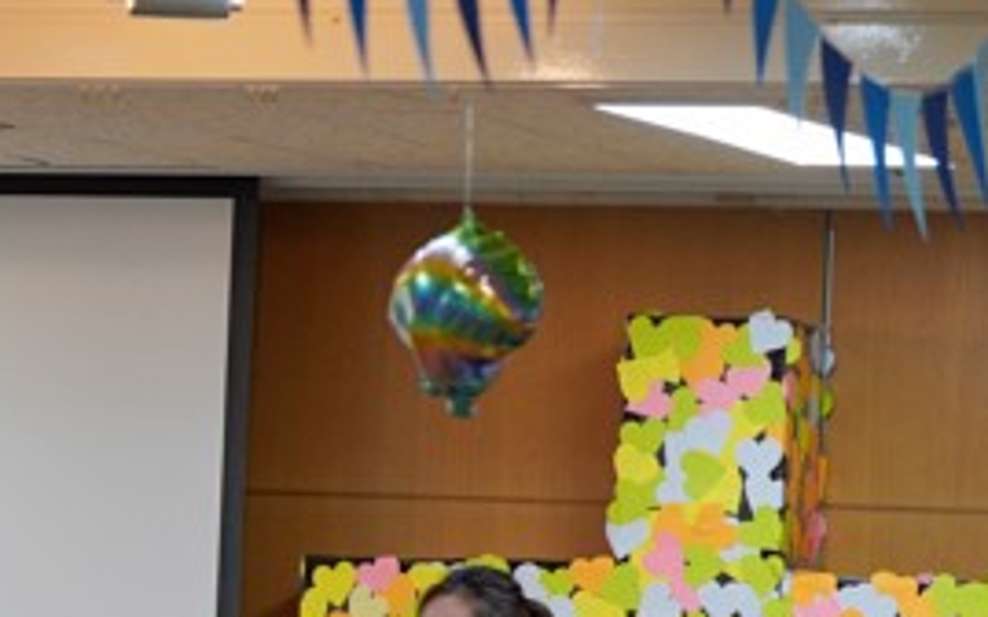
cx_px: -507
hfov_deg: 8.6
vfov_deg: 5.5
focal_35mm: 239
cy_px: 569
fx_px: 6434
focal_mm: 70
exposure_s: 1/160
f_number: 4
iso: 800
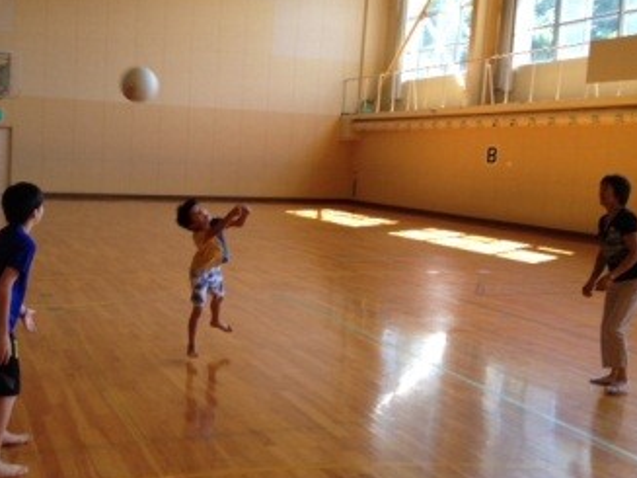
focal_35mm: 48
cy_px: 222
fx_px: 883
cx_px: 242
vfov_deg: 30.2
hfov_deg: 39.4
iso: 80
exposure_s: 1/120
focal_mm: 4.28
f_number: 2.4
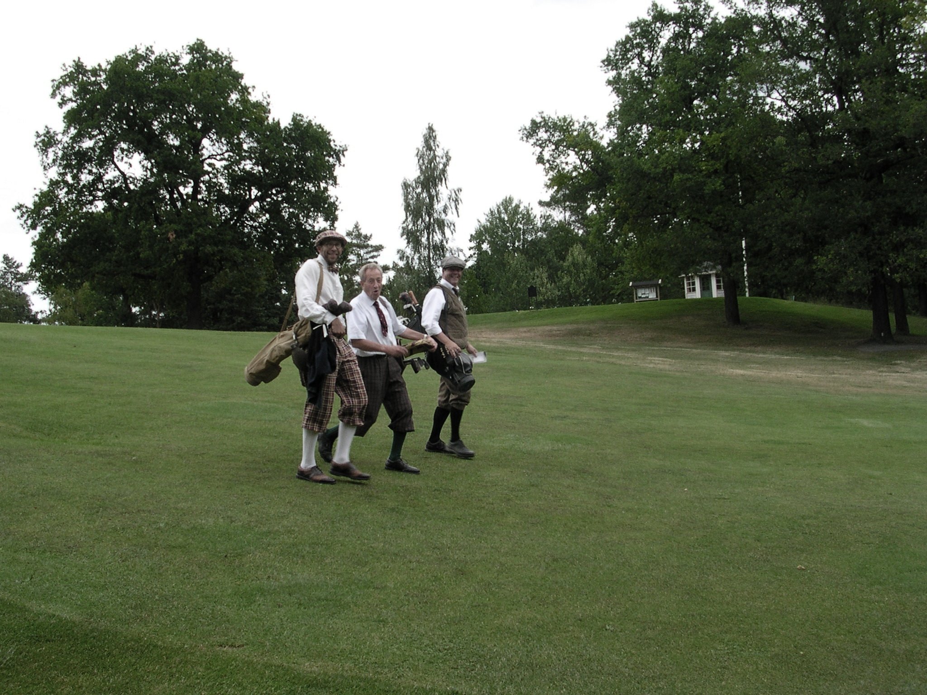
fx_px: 991
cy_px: 348
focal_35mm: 37
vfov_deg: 38.7
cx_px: 464
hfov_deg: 50.1
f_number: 4.5
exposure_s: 1/152
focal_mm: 5.6
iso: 100
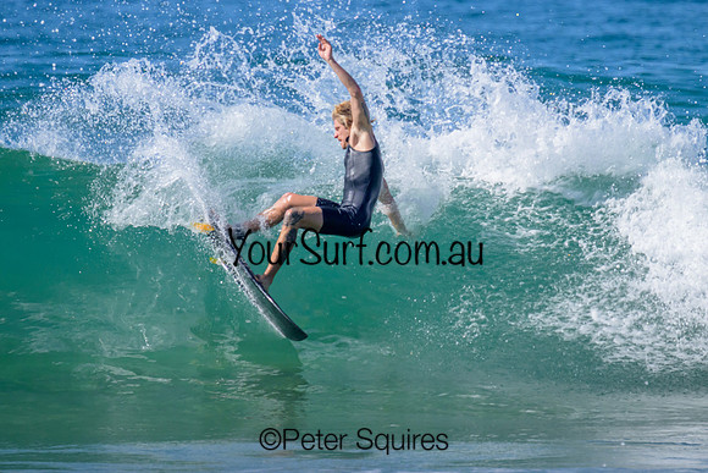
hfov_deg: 1.9
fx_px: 21442
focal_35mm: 1090
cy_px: 202
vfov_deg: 1.3
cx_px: 369
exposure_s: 1/2000
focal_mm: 800
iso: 1000
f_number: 11
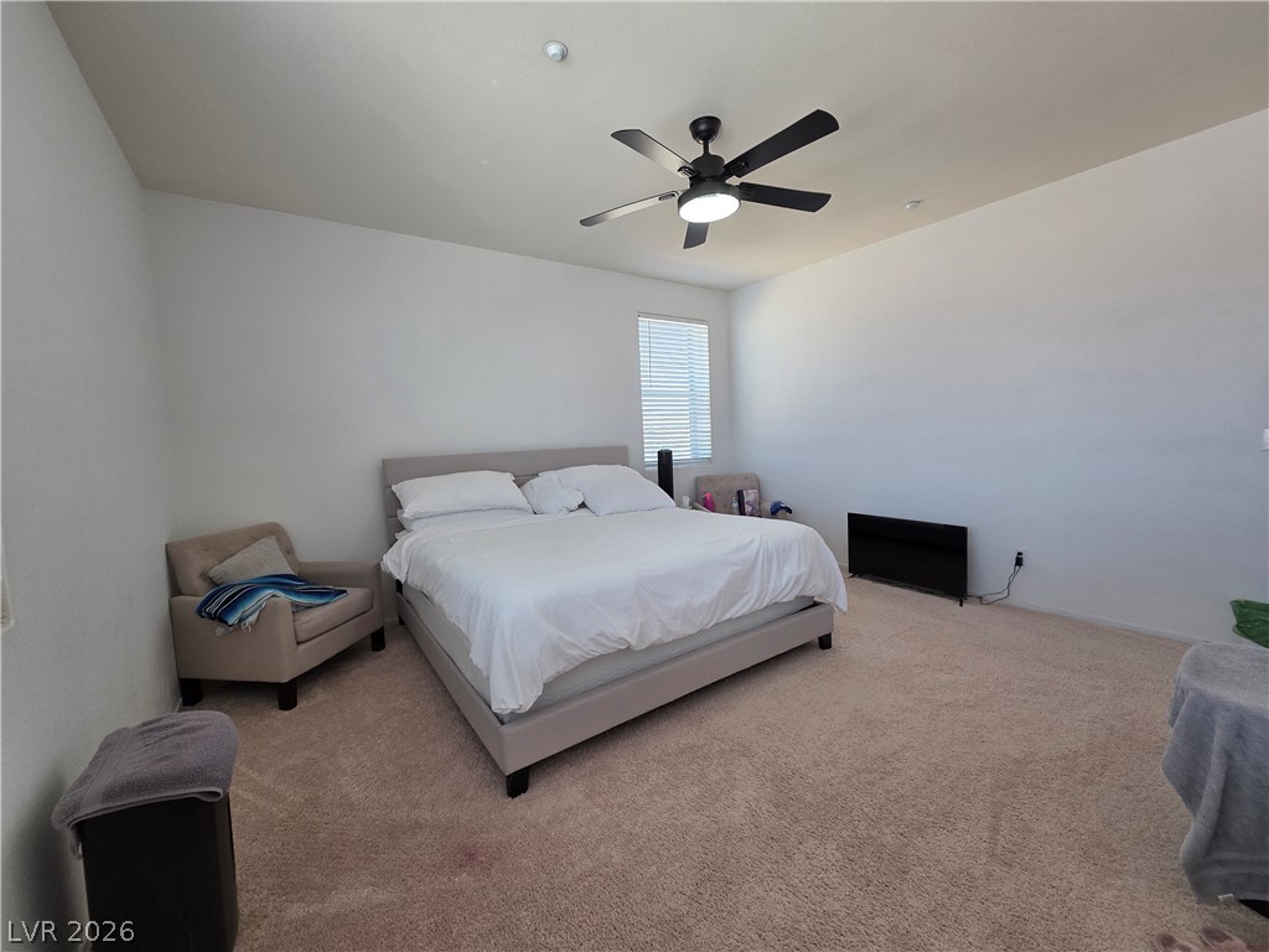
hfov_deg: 106.2
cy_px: 476
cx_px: 634
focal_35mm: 13
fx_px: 477
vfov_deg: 89.9
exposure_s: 1/120
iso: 100
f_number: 1.9
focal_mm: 2.2
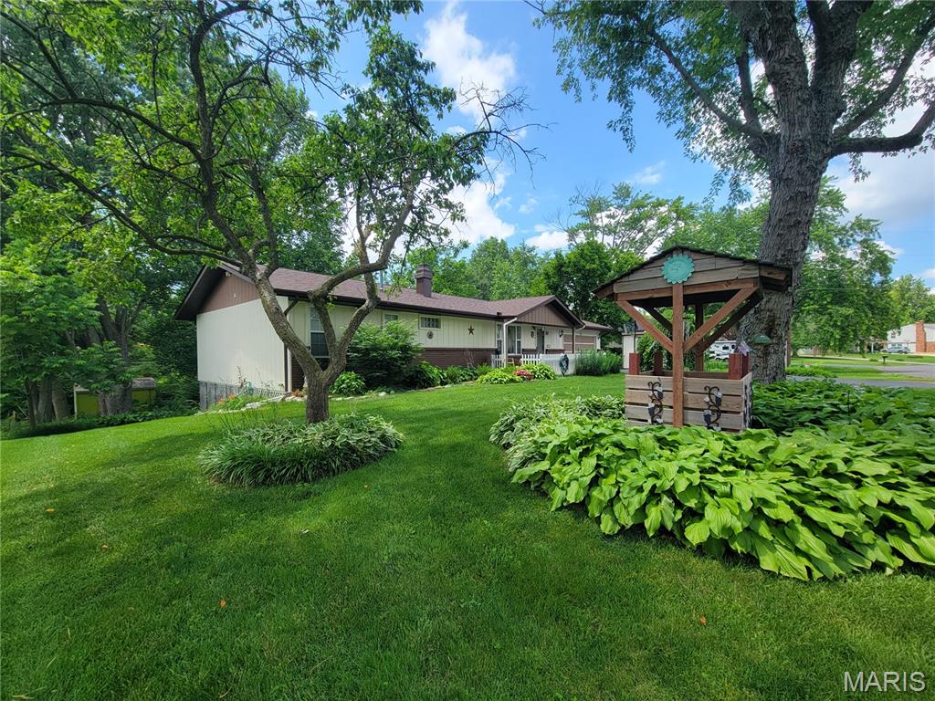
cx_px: 468
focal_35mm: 13
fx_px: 351
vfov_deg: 89.9
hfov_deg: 106.2
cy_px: 350
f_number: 2.2
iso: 50
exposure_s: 1/711
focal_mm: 2.2
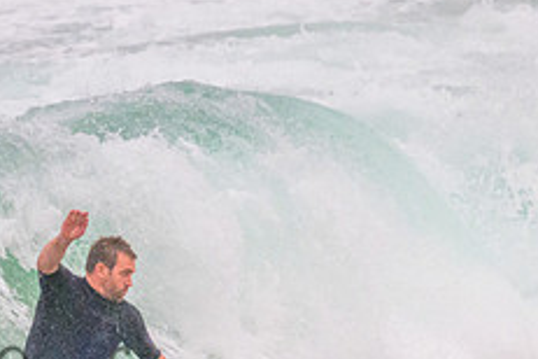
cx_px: 95
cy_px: 362
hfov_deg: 1.0
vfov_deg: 0.7
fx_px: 30036
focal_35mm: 2010
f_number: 11
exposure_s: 1/1250
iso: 4500
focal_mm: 800
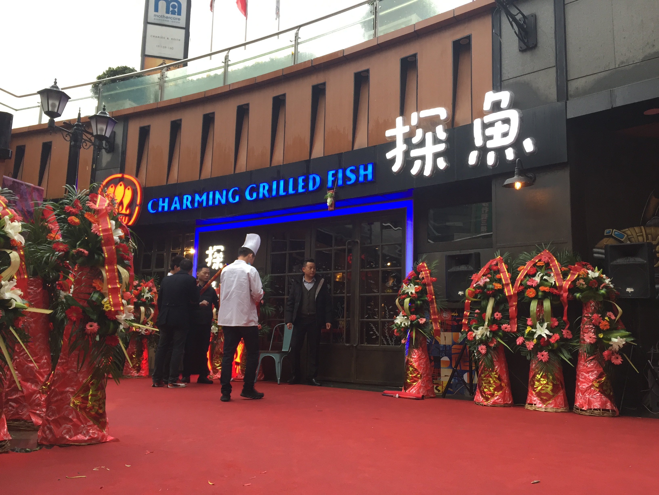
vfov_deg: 48.2
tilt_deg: +8.2
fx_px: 552
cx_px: 330
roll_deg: -3.6
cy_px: 248
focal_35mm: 29
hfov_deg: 61.7
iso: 32
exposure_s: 1/33
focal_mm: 4.15
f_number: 2.2
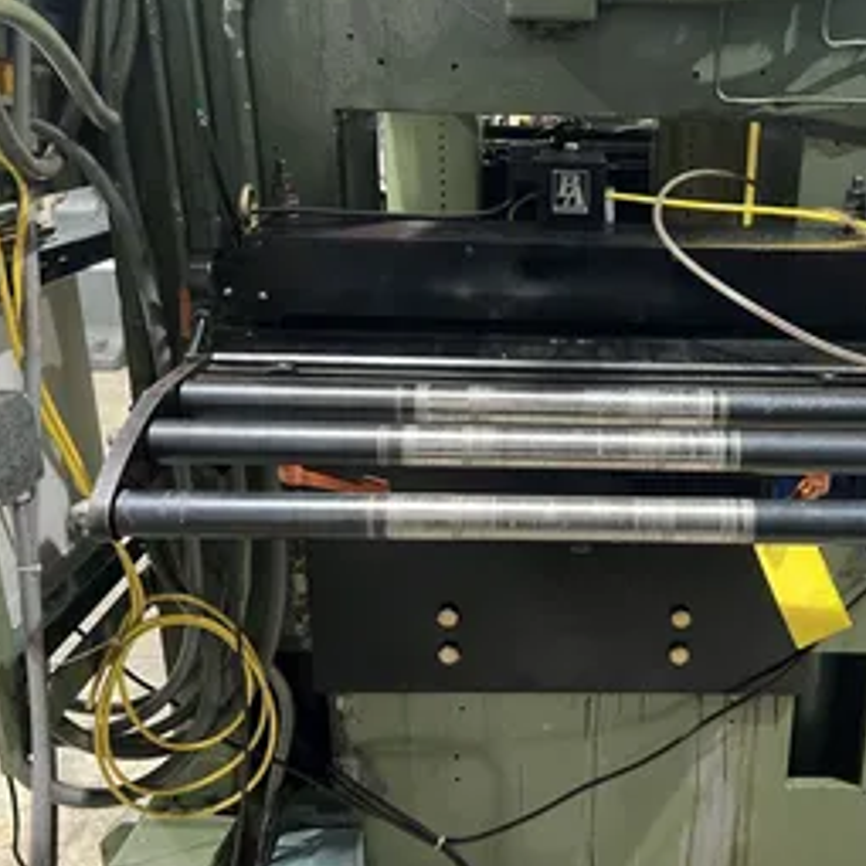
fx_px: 1019
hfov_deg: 45.0
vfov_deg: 46.0
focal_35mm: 36
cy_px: 445
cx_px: 611
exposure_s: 1/60
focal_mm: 5.7
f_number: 1.5
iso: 320
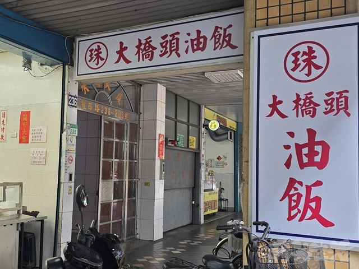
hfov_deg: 73.9
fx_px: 239
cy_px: 134
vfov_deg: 58.9
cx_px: 180
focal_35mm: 23
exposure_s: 1/120
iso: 64
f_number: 1.7
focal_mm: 6.3
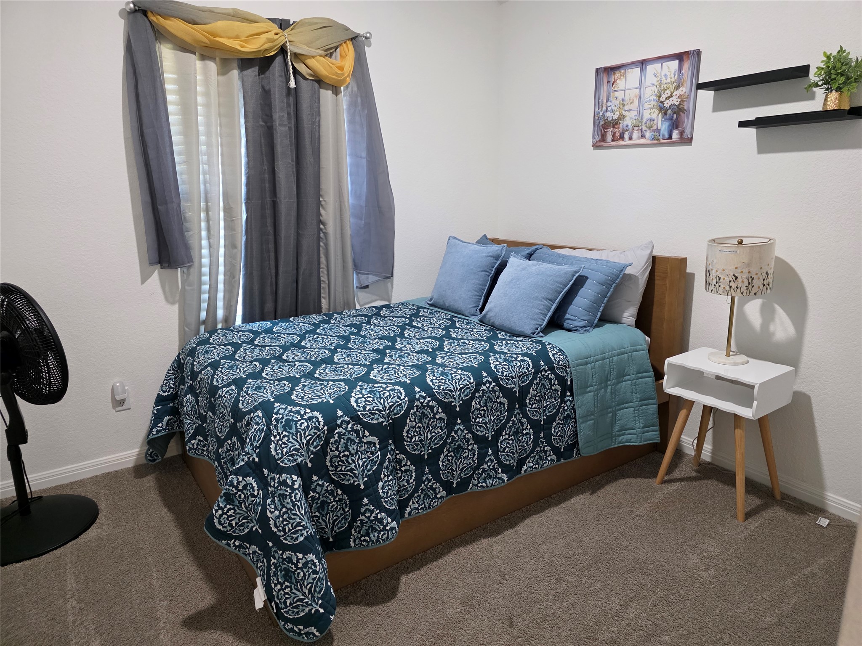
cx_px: 431
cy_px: 323
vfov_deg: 58.9
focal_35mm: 23
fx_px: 573
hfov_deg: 73.9
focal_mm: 6.3
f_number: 1.7
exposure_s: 1/120
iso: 800
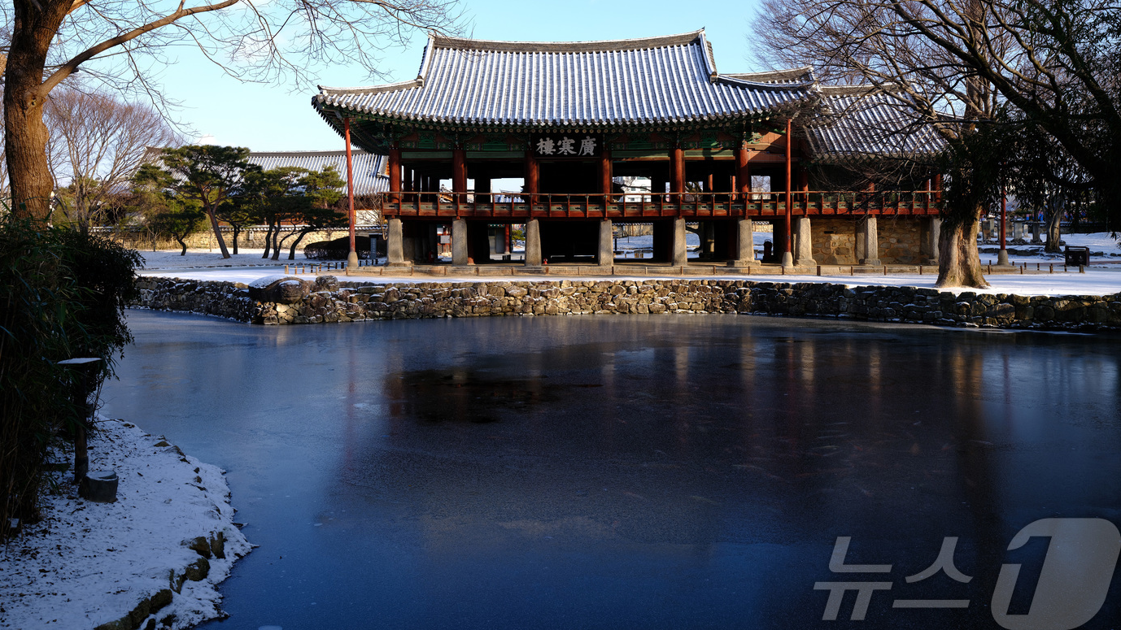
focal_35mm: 31
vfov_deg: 37.4
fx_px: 921
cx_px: 568
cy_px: 219
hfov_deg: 62.6
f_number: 8
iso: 50
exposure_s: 1/42
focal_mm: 35
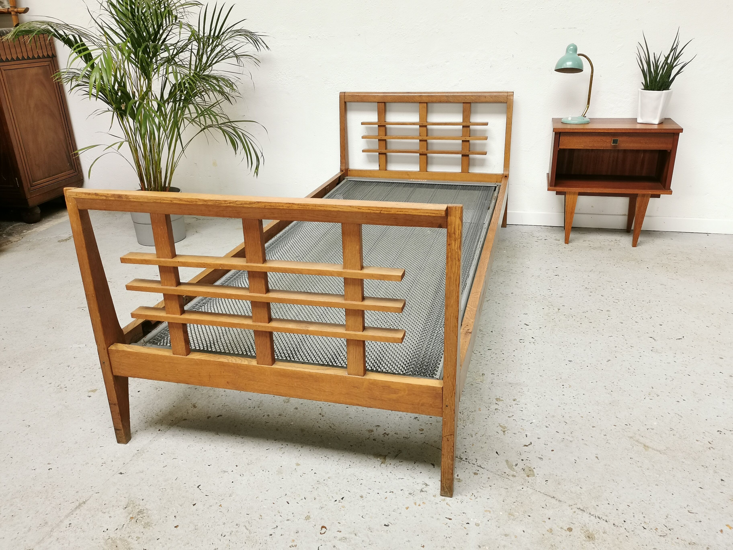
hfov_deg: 61.7
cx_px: 366
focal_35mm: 29
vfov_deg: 48.2
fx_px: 614
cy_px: 275
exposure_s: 1/100
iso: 80
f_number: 1.8
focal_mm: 5.58
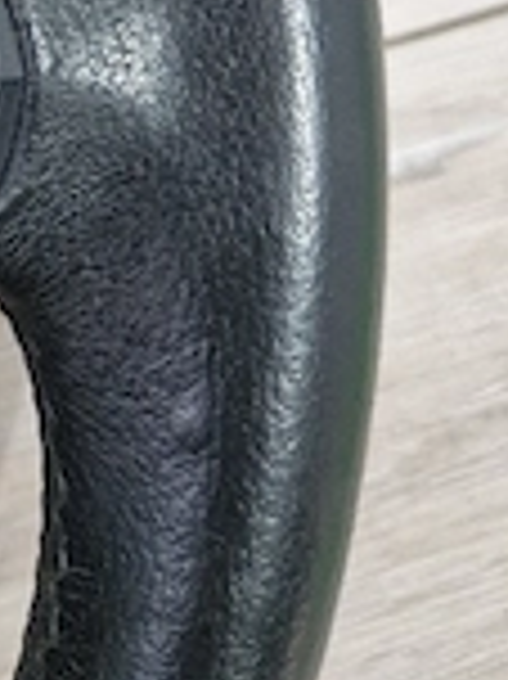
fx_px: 1195
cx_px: -99
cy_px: -86
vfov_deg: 28.5
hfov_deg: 22.2
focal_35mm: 61
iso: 80
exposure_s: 1/100
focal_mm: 5.4
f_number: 1.8
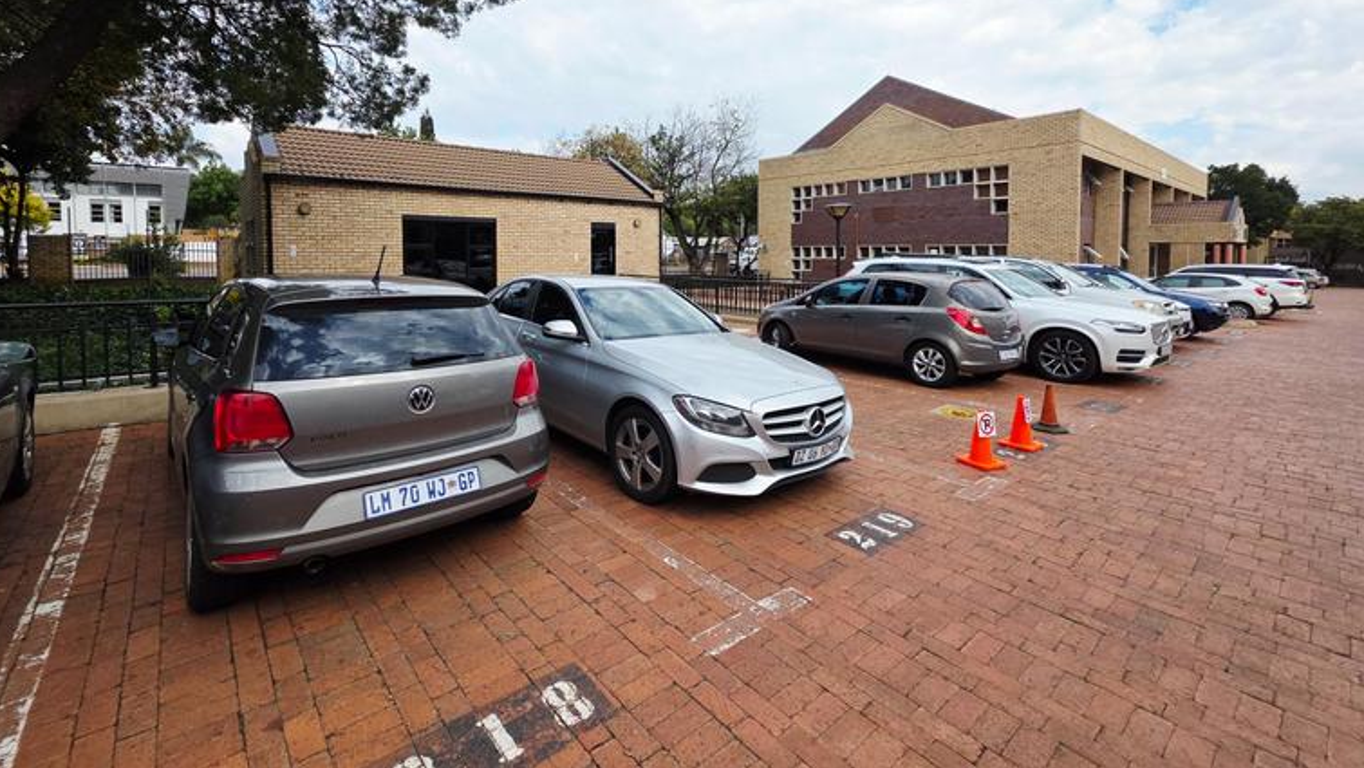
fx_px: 543
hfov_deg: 102.9
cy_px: 271
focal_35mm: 15
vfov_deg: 69.0
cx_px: 643
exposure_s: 1/1497
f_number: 1.9
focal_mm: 2.2
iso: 40
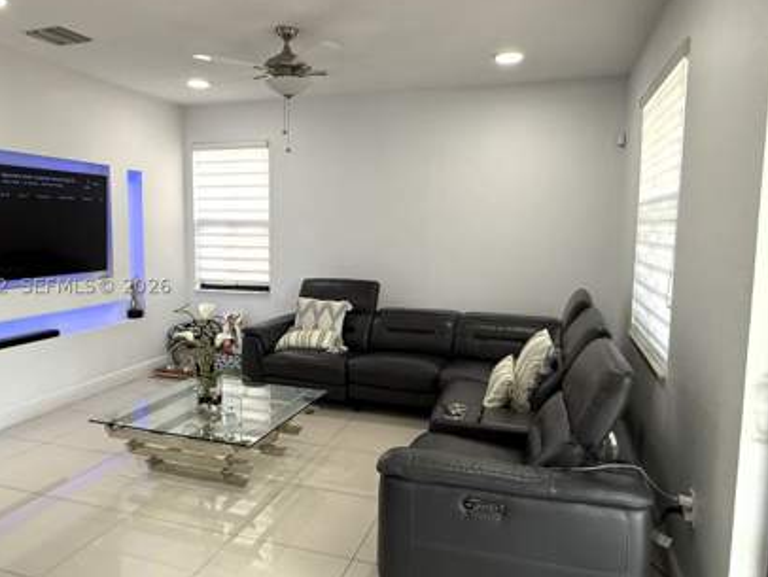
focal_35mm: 26
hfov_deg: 67.1
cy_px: 286
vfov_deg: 53.1
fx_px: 577
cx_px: 344
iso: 160
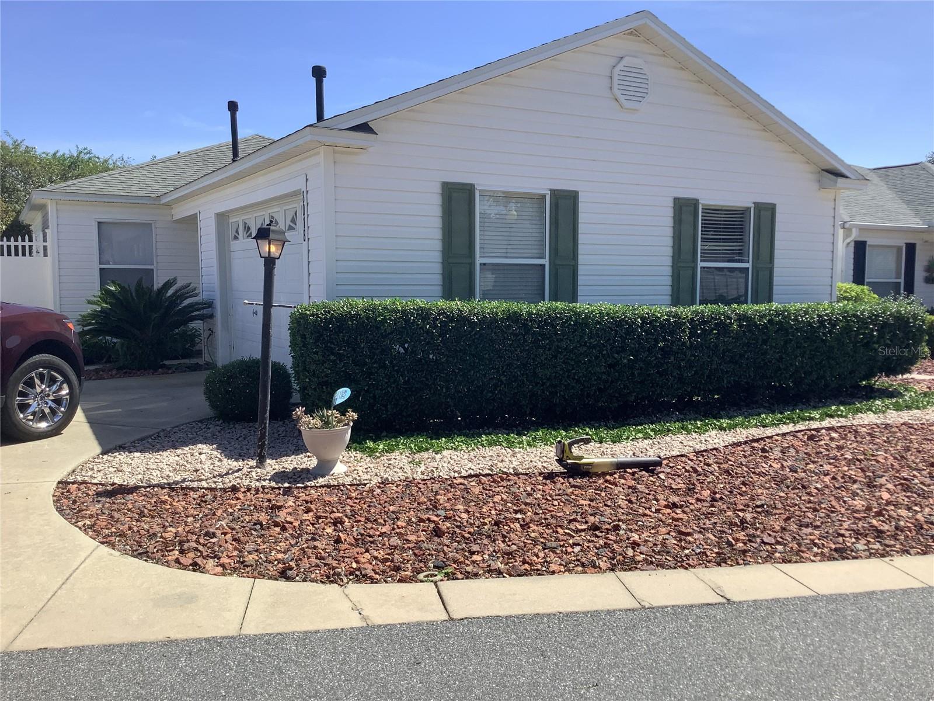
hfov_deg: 58.4
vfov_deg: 45.4
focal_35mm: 31
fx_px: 836
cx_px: 467
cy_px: 350
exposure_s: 1/1131
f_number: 2.4
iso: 25
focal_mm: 3.3
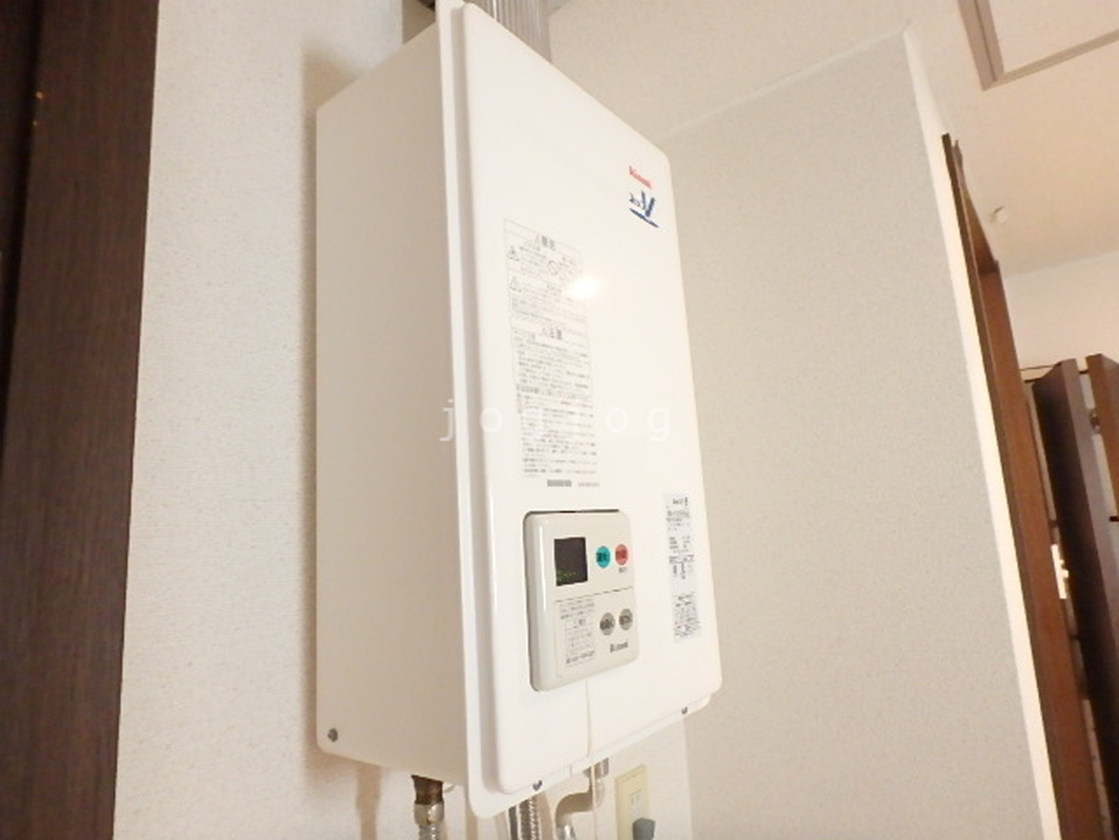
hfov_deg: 79.0
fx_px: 679
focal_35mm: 21
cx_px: 560
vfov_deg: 63.4
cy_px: 420
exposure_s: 1/10
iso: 800
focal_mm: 3.7
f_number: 3.5
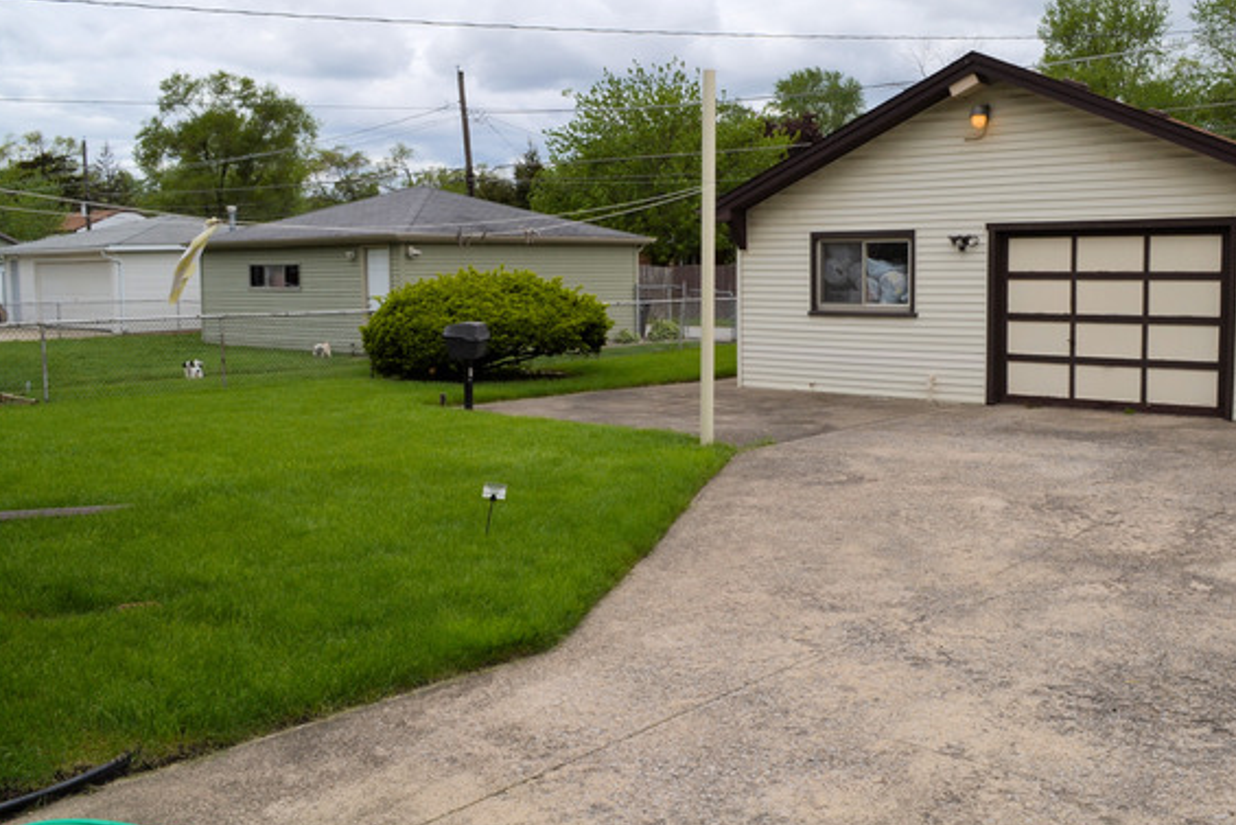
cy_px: 375
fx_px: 1168
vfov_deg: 38.9
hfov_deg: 55.7
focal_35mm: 34
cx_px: 685
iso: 100
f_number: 11
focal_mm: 20
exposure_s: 1/200
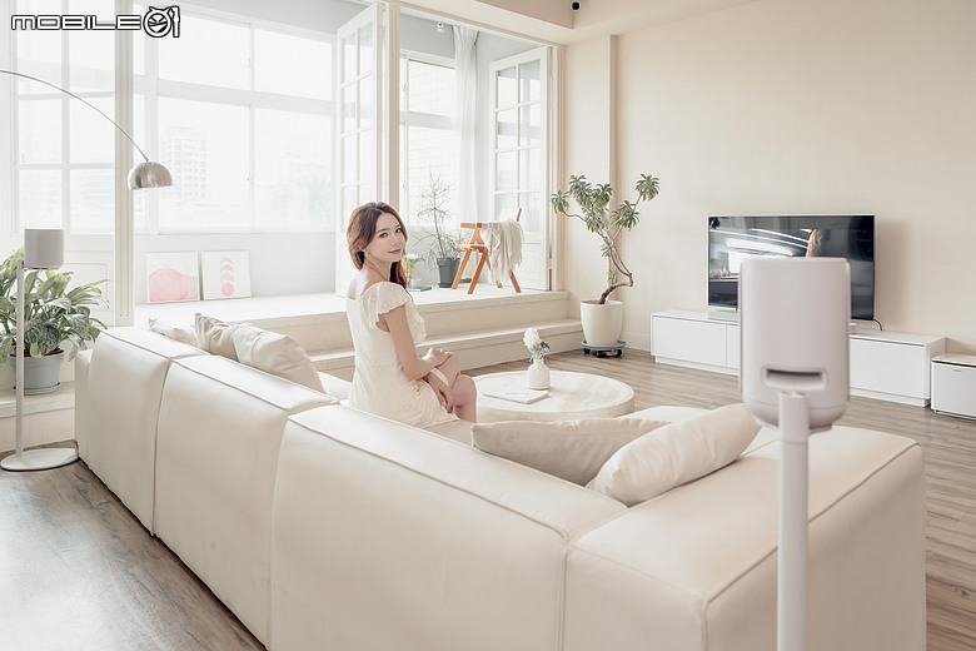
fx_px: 651
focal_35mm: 24
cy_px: 326
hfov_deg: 73.7
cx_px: 488
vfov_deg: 53.1
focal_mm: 24
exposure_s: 1/60
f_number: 5.6
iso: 1000
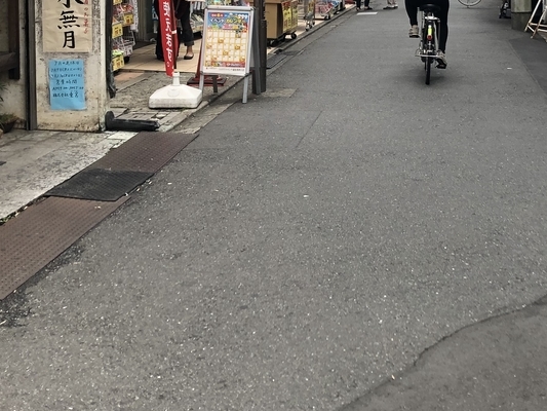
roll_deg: -2.4
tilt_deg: -3.1
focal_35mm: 63
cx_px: 411
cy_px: 16
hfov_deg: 30.2
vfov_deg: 22.5
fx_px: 996
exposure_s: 1/454
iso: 20
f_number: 1.8
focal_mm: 3.99
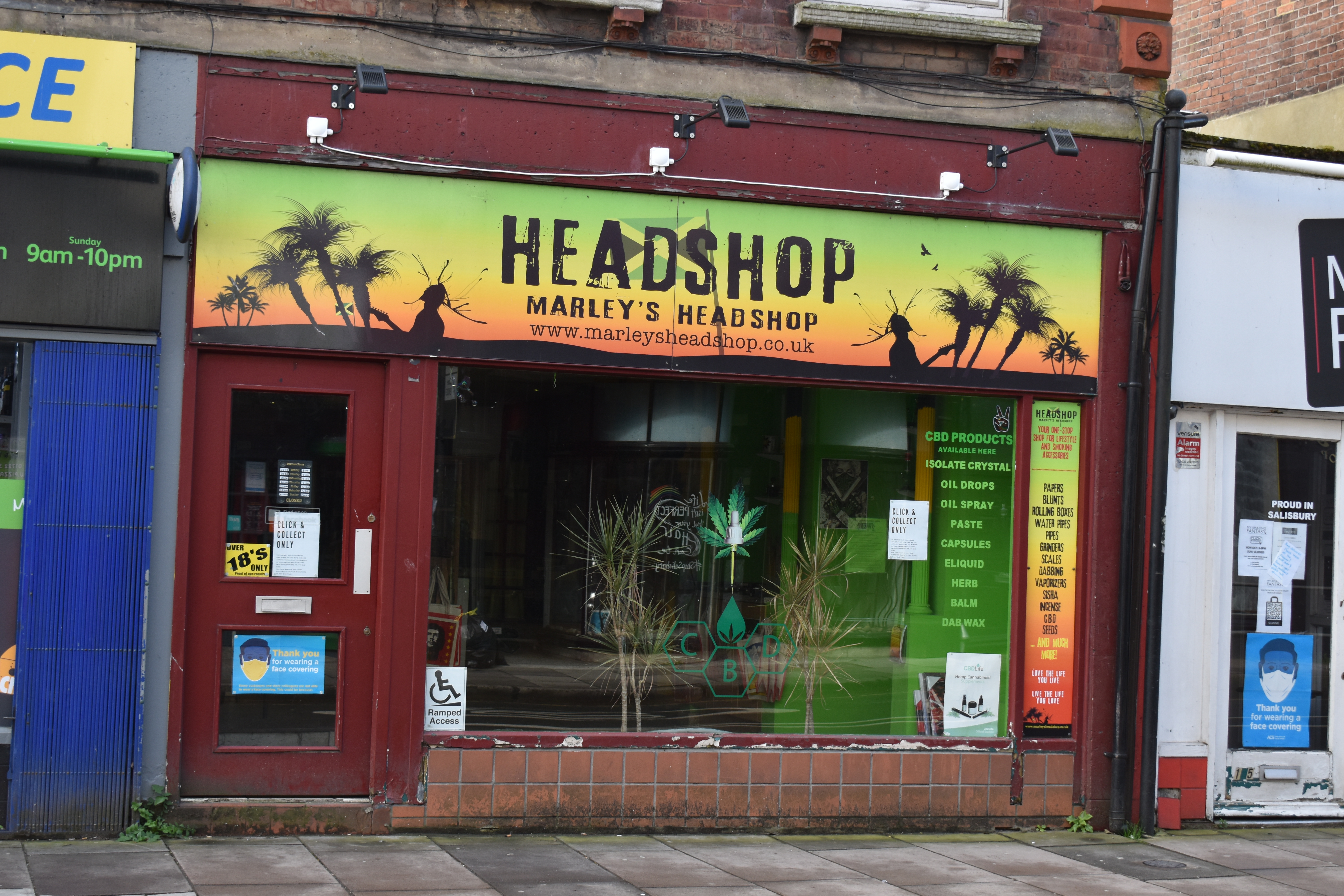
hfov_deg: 33.4
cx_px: 672
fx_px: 2240
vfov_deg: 22.6
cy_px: 448
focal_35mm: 60
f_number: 5.6
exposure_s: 1/250
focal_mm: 40
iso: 320
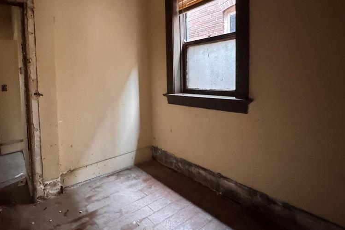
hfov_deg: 82.1
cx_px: 125
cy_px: 88
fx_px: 192
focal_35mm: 20
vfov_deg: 61.2
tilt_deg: -7.3
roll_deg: -0.9
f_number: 2.2
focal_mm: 2.22
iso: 1250
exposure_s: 1/41
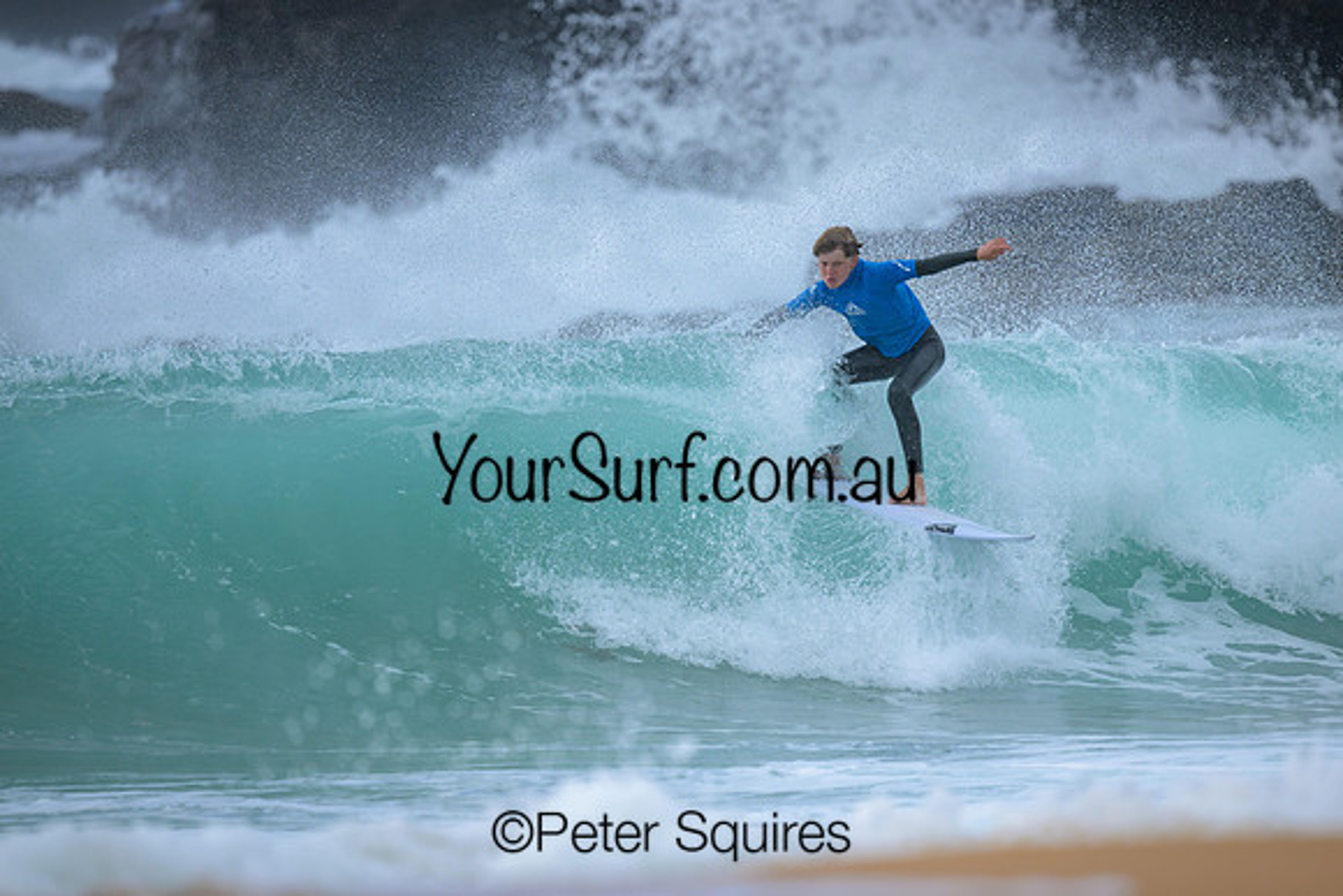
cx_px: 672
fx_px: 29850
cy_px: 448
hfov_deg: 2.6
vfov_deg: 1.7
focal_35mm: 800
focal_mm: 800
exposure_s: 1/1600
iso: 280
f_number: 6.3
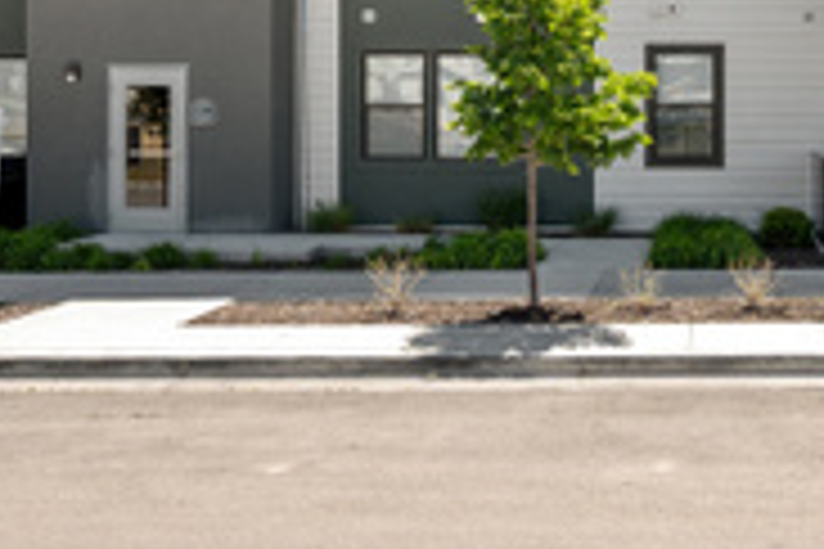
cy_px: 54
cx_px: 693
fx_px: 1121
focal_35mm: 49
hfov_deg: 38.4
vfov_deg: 26.6
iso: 500
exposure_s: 1/640
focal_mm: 14
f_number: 7.1
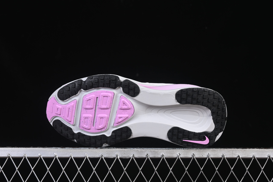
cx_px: 136
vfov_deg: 18.2
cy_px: 91
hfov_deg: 27.0
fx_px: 569
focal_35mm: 75
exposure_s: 1/80
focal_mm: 50
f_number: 8
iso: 160
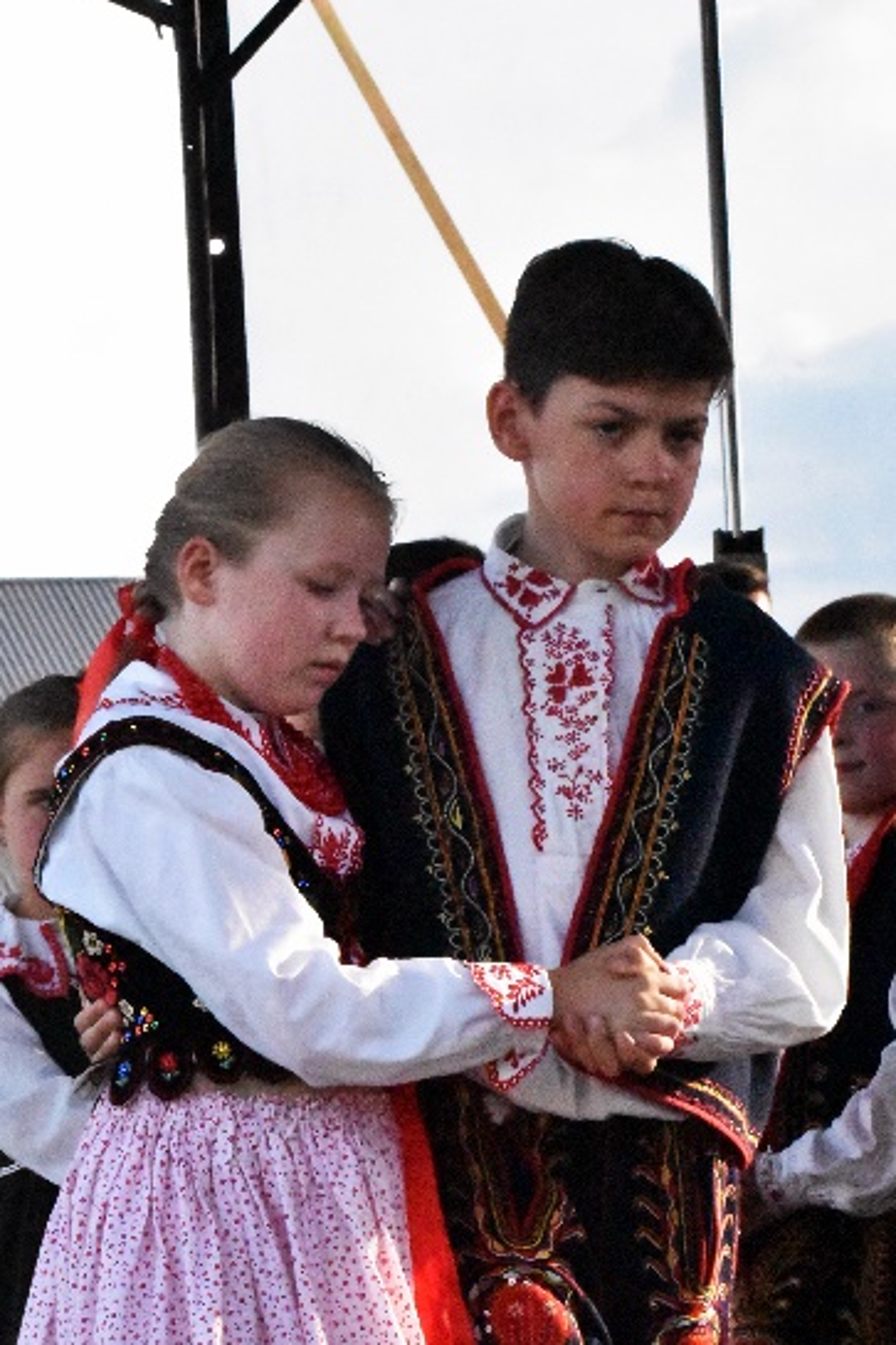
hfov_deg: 8.9
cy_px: 911
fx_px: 5753
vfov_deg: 13.3
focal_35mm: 154
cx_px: 487
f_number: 16
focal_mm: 70
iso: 25600
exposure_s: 1/4000
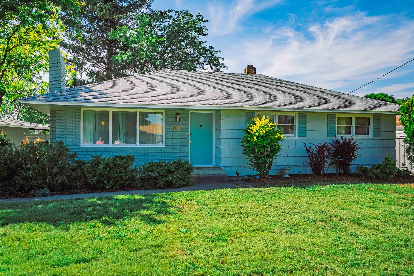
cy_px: 138
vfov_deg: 42.4
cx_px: 207
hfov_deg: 60.3
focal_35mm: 31
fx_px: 357
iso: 400
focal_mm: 31
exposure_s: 1/8000
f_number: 8
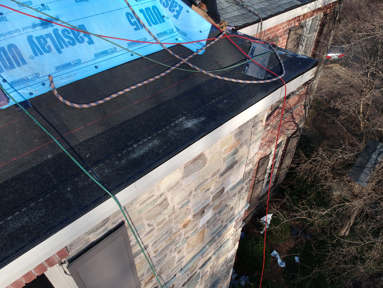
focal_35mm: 25
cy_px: 144
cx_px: 192
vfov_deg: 54.9
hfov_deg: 69.4
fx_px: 277
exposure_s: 1/320
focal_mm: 4.49
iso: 100
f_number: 2.6
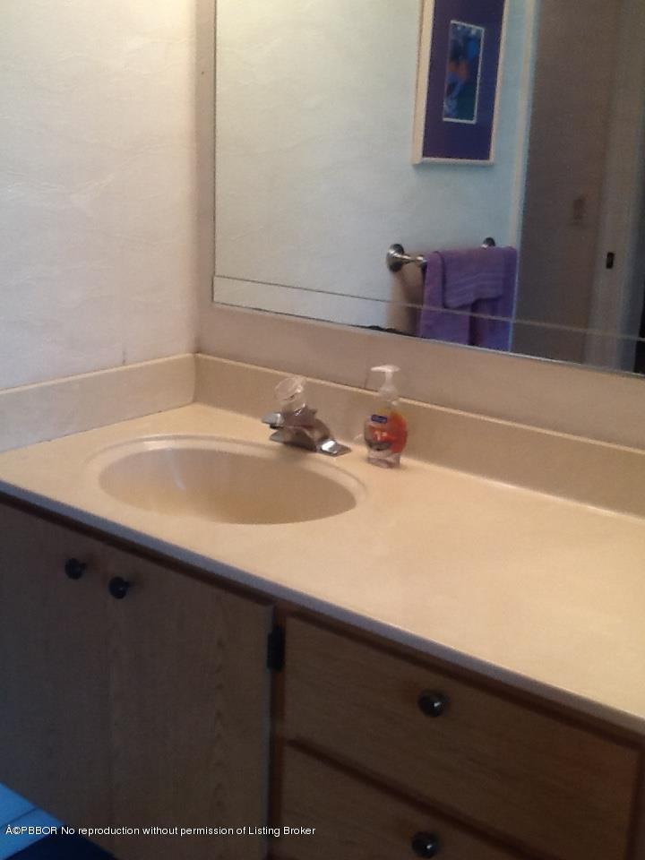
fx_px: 1093
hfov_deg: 32.9
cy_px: 430
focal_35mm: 44
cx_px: 322
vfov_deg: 42.9
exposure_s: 1/30
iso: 40
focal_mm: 2.03
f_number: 2.4
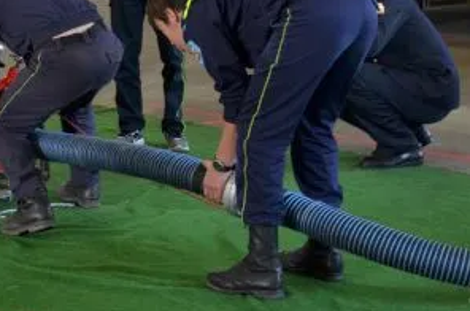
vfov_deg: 10.9
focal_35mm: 125
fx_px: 1628
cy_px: 87
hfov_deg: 16.4
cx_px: 157
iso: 1000
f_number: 4.5
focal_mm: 38
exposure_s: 1/30
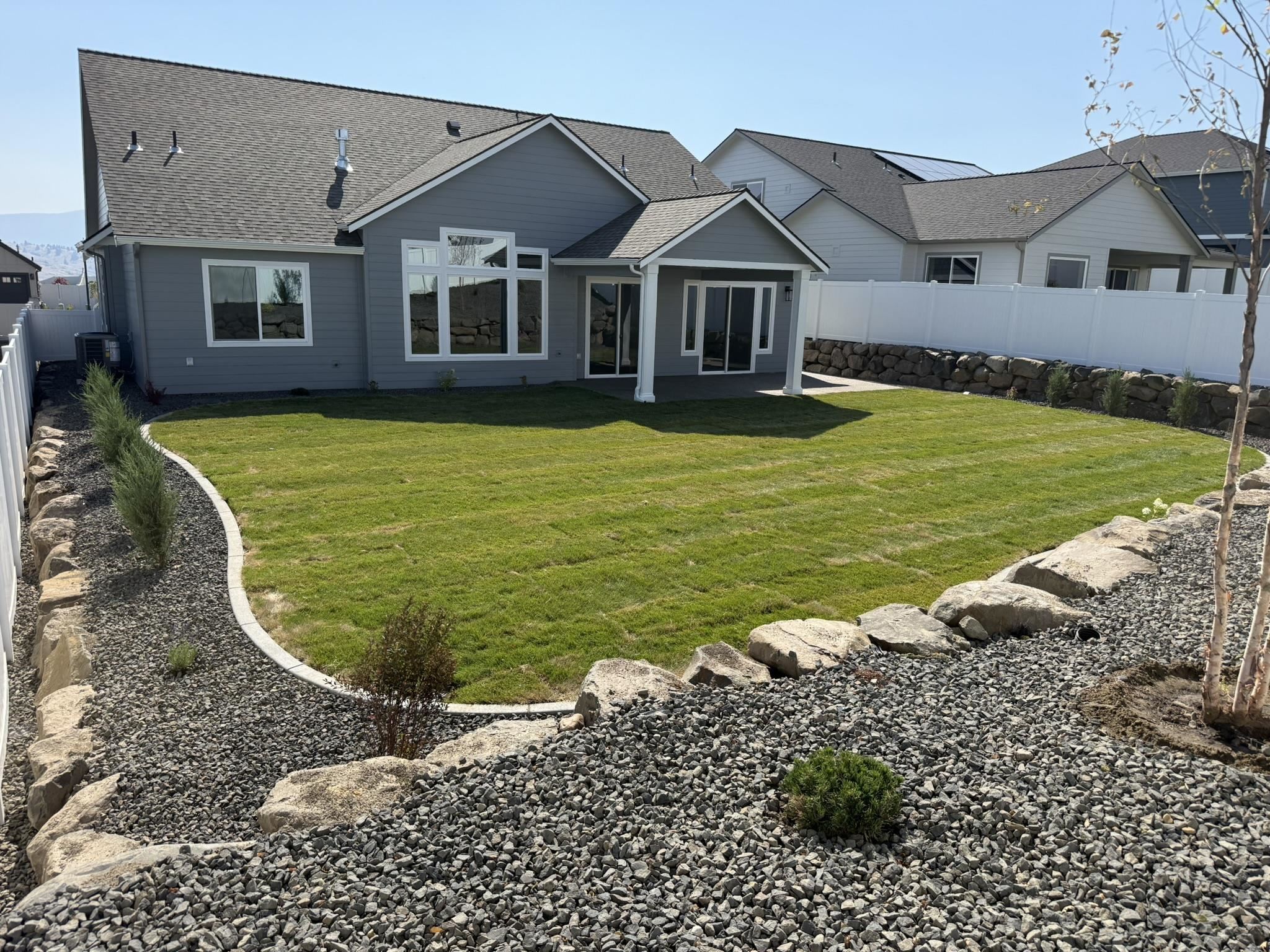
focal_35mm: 24
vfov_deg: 56.8
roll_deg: -2.3
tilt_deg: -11.6
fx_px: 881
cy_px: 476
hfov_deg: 71.6
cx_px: 635
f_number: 1.78
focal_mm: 6.76
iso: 125
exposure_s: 1/4975
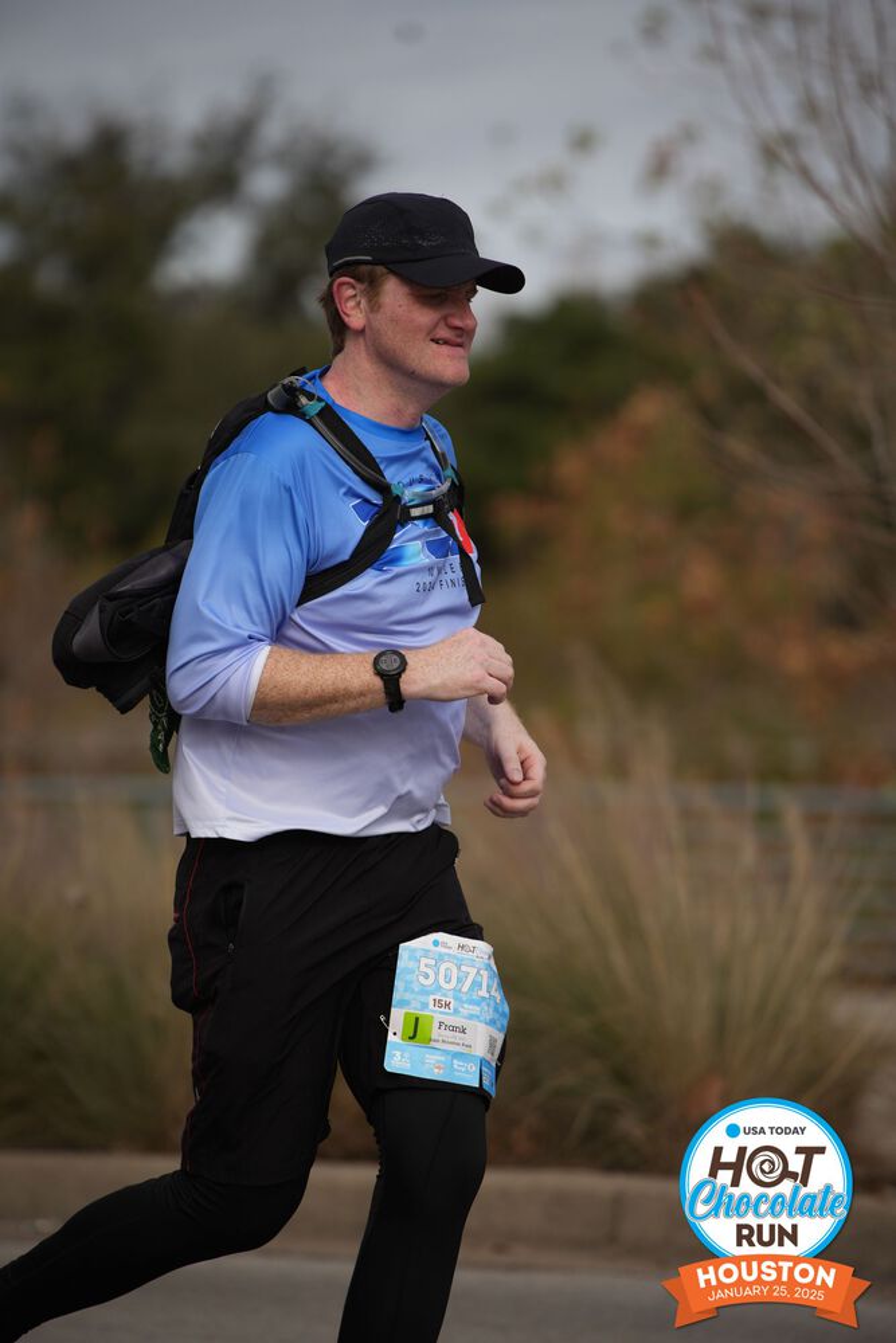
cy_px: 672
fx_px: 6456
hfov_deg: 7.9
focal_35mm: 173
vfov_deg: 11.9
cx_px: 448
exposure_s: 1/1500
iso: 100
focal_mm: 173
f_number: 3.5
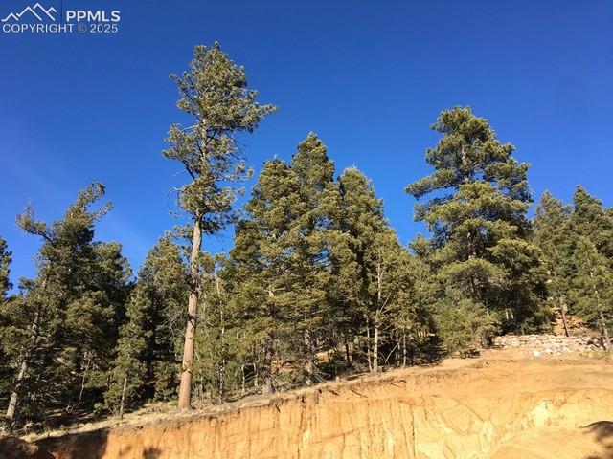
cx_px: 306
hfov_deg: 61.7
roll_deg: -1.1
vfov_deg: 48.2
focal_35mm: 29
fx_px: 514
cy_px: 230
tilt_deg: +24.8
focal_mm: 4.15
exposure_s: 1/845
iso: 25
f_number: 2.2
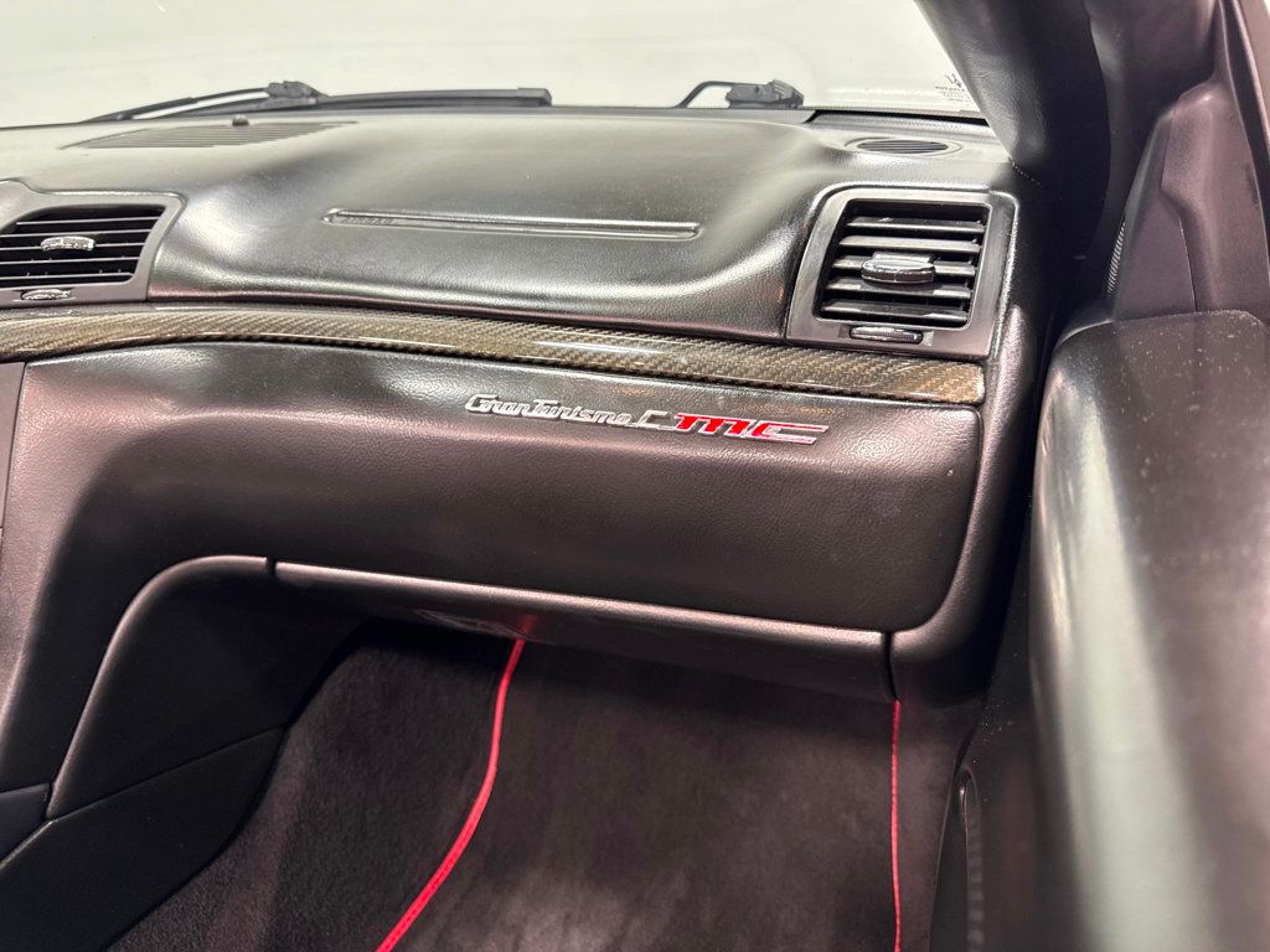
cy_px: 476
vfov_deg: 56.8
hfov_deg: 71.6
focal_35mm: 24
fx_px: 881
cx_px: 635
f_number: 1.78
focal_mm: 6.76
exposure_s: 1/60
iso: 250
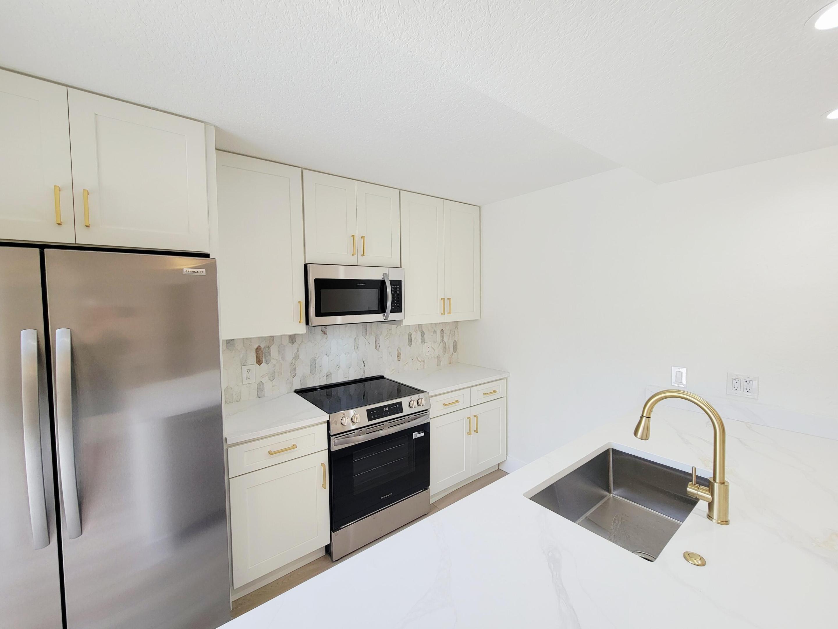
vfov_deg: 89.9
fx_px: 315
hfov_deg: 106.2
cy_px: 314
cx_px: 419
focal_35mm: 13
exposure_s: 1/60.2
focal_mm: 2.2
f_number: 2.2
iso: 64
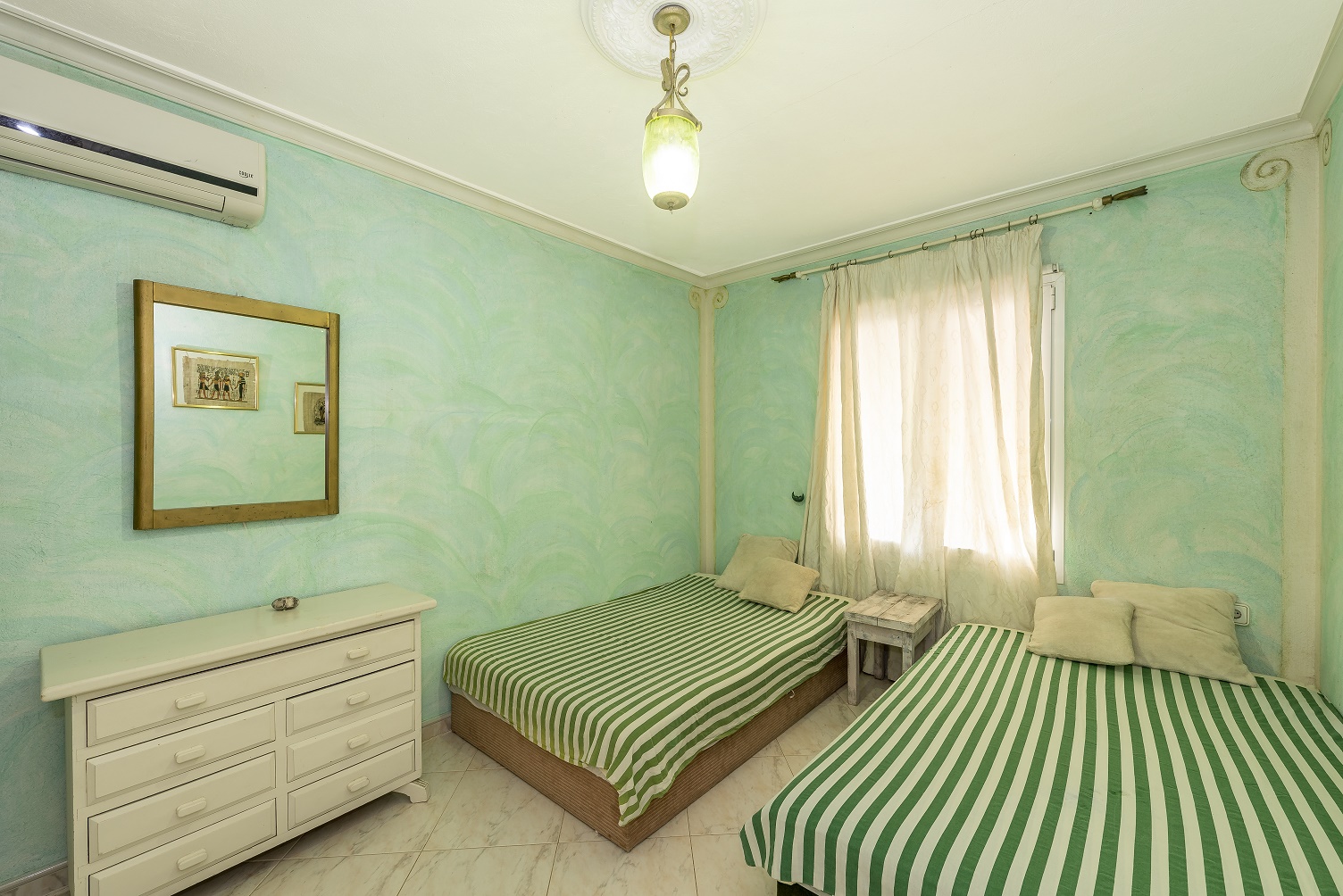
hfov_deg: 100.4
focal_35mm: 15
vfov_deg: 77.4
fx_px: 560
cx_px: 672
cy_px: 448
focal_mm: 15
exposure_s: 1.6
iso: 100
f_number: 10
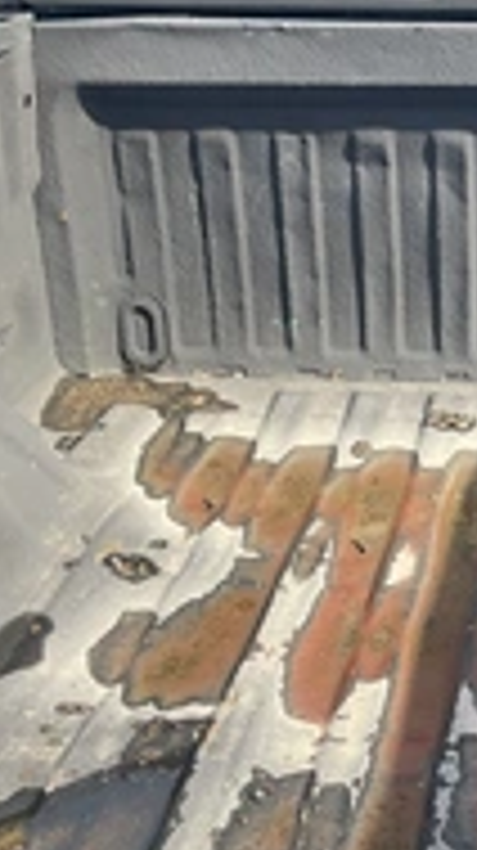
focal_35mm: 67
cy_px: 499
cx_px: 526
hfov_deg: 17.3
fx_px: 1510
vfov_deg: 31.4
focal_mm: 3
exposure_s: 1/210
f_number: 1.8
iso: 25
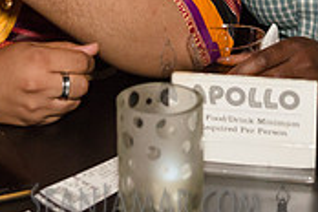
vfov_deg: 12.2
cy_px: -107
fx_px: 945
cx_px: 166
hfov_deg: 19.1
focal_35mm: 107
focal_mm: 32
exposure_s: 1/400
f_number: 4
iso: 2500
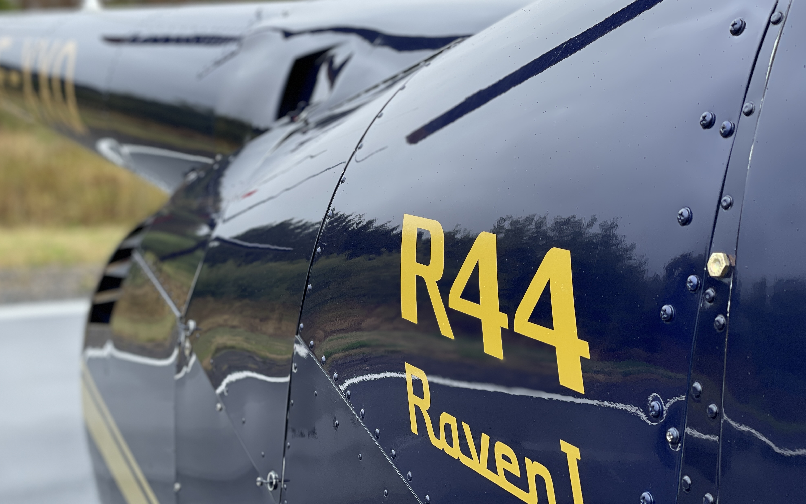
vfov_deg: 23.1
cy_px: 242
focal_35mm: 56
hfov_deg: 36.3
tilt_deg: -6.5
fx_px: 1230
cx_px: 401
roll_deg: -0.1
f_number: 2
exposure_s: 1/396
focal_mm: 6
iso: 32
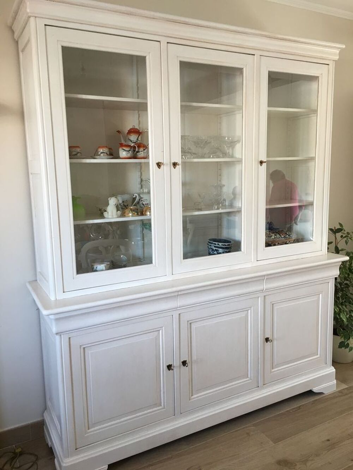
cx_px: 176
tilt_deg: -9.5
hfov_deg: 48.2
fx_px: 394
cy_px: 235
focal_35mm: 29
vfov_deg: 61.7
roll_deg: +0.8
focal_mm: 4.15
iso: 40
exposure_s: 1/17
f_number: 2.2
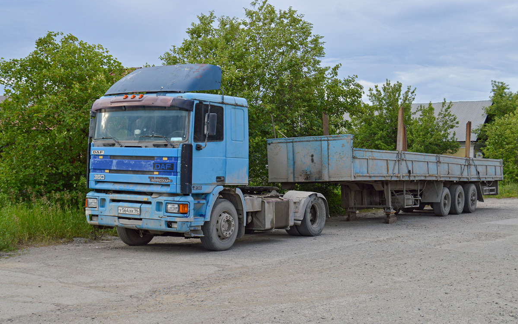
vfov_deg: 26.3
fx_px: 692
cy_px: 171
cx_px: 259
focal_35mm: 49
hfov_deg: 41.1
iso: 320
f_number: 7.1
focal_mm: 32
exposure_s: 1/160
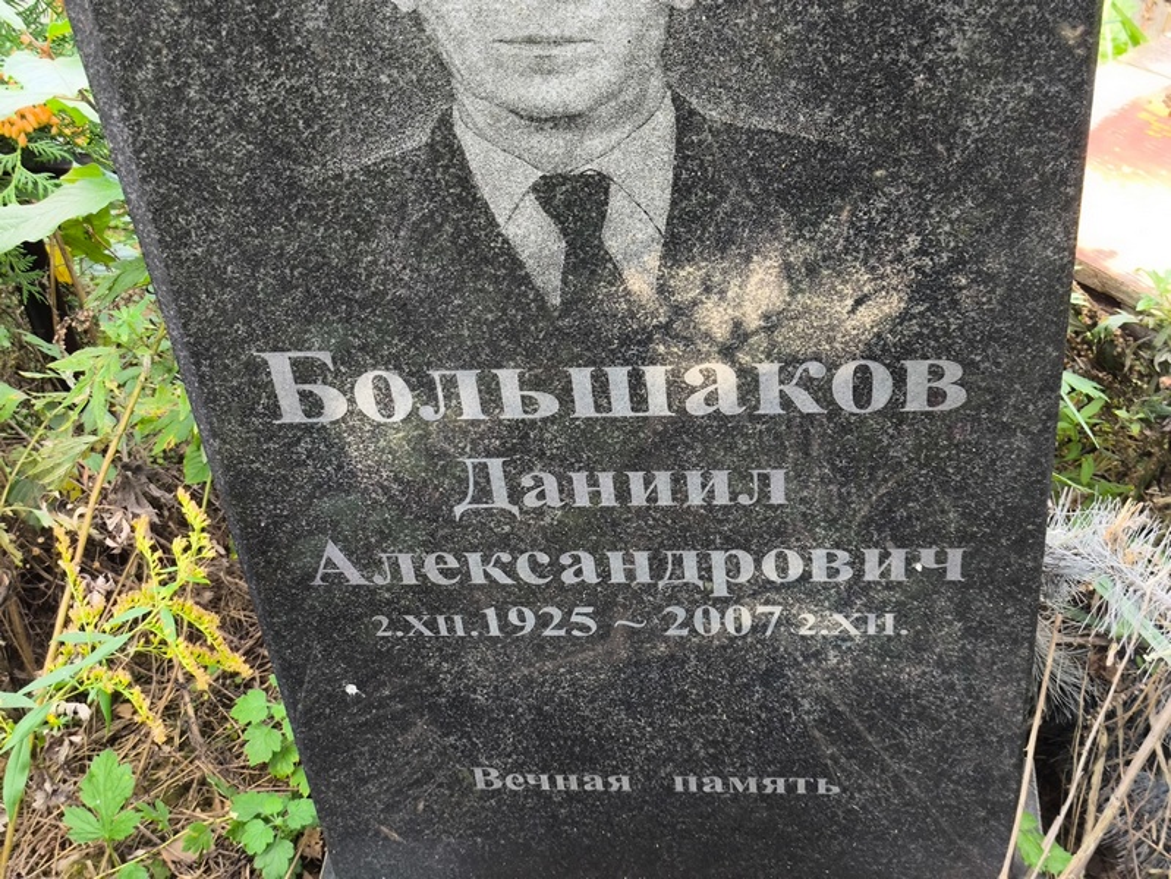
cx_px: 586
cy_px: 440
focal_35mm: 50
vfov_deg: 29.1
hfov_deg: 38.2
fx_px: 1692
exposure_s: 1/60
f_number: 1.7
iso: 64
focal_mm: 4.71
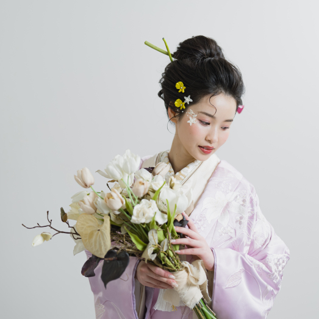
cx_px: 195
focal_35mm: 65
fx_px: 678
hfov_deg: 26.4
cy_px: 161
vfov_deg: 26.5
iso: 250
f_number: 1.6
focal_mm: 50
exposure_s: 1/100
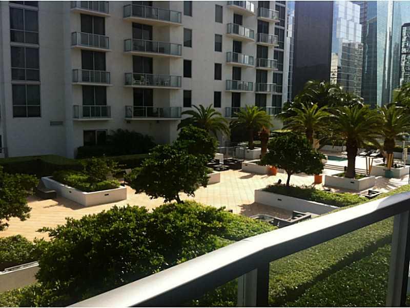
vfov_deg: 40.7
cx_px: 205
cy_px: 154
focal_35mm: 35
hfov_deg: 52.6
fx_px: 415
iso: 80
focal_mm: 3.85
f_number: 2.8
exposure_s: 1/1040
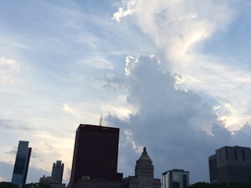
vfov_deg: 30.7
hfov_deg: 40.1
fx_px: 341
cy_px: 72
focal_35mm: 47
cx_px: 161
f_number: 2.2
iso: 32
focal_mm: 4.12
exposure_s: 1/1282
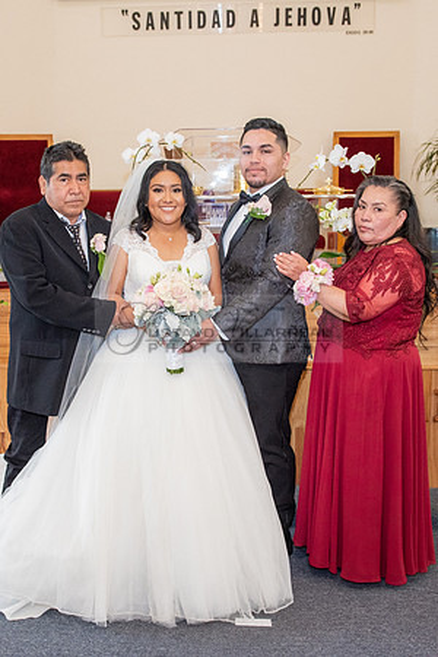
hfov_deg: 30.3
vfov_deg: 44.3
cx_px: 174
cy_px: 330
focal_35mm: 44
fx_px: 808
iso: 1000
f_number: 4.5
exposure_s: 1/160
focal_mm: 29
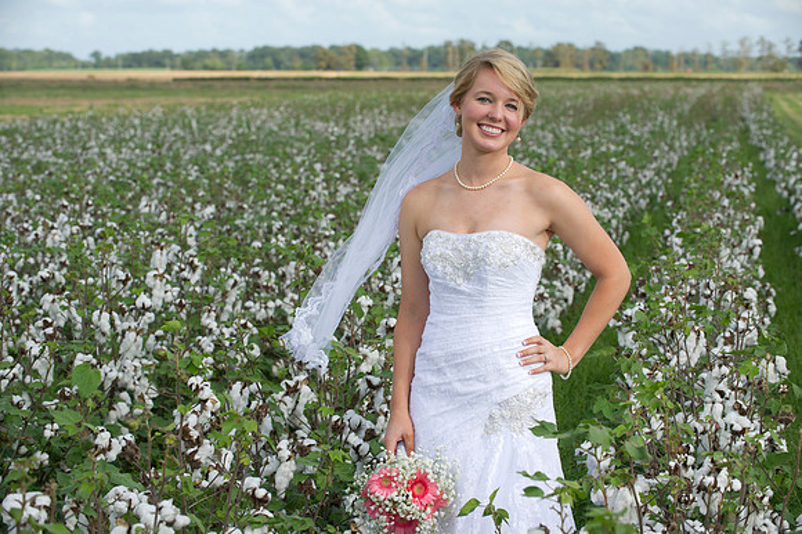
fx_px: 2271
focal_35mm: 102
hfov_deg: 20.0
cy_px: 267
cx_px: 401
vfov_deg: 13.4
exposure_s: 1/200
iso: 160
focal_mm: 102
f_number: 6.3
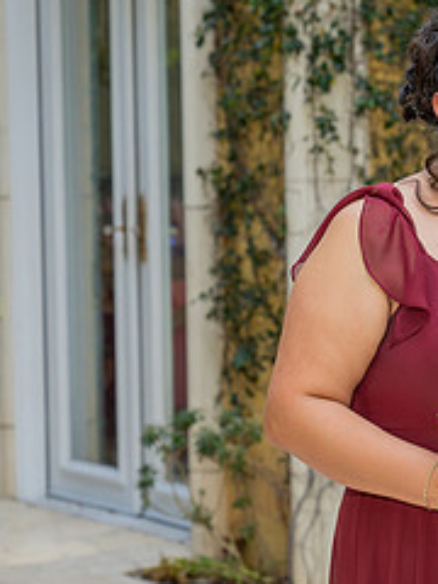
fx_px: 3003
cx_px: 659
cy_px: 346
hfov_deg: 8.2
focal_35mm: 178
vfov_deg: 11.1
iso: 200
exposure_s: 1/200
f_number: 4.5
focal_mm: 70
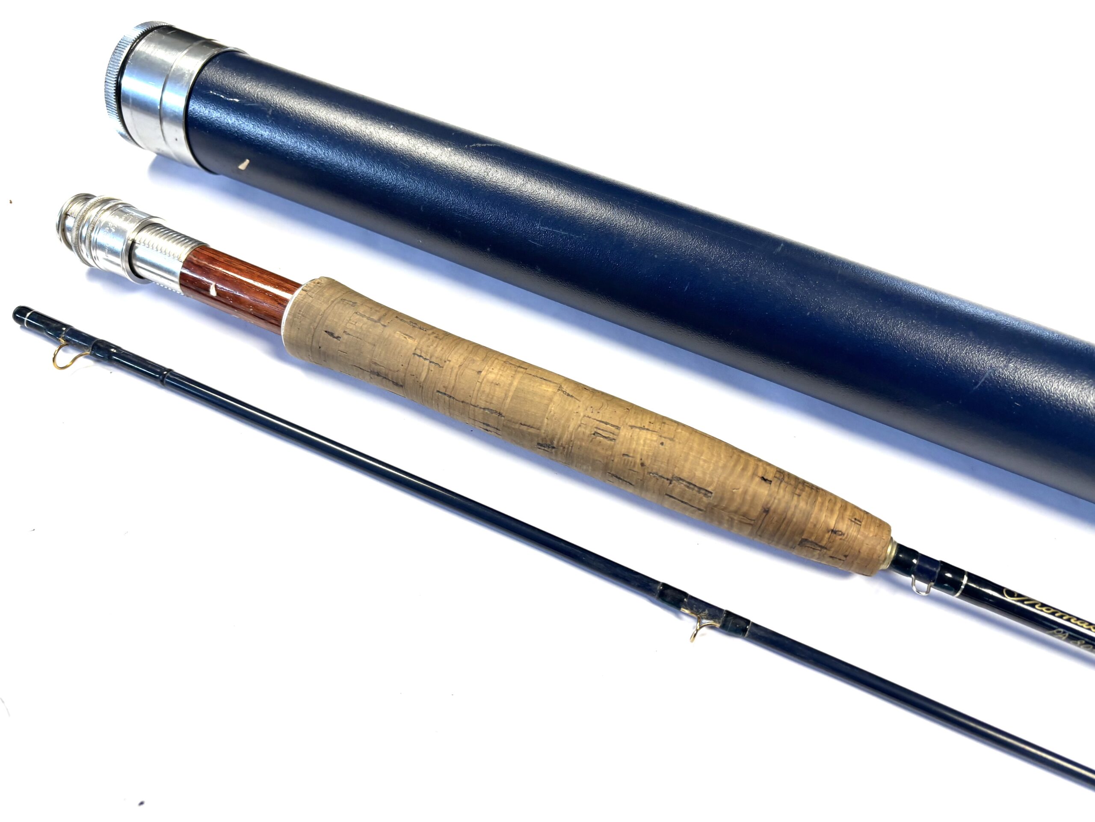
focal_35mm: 26
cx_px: 548
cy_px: 411
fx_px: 822
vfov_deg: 53.1
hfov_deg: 67.3
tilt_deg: -56.4
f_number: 1.6
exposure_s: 1/121
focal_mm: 5.96
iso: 64
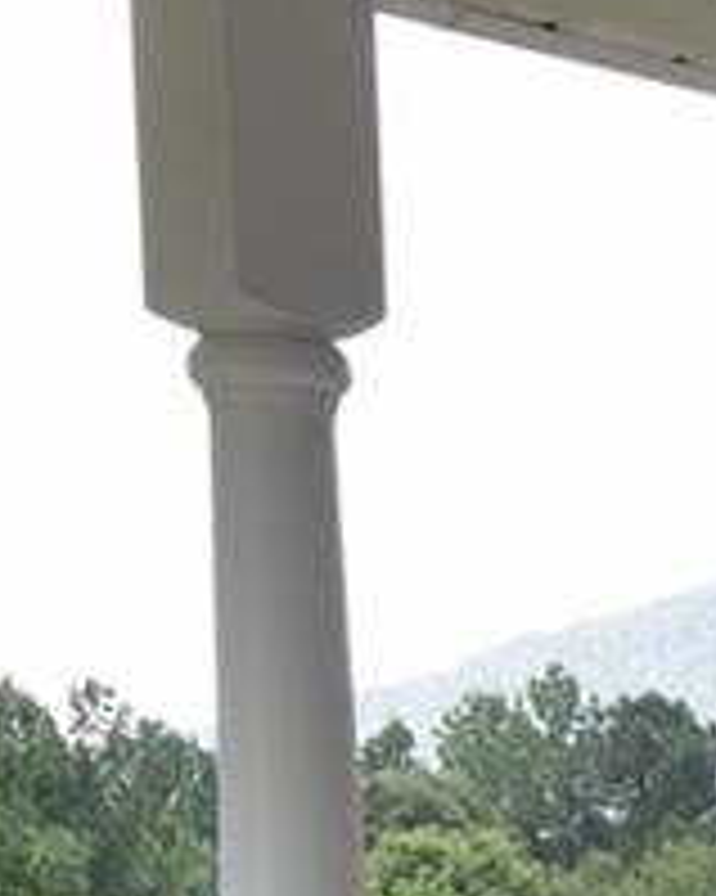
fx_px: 3844
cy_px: 1445
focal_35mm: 145
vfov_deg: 12.5
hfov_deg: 9.1
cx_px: 1968
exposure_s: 1/250
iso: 400
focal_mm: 20
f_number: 8
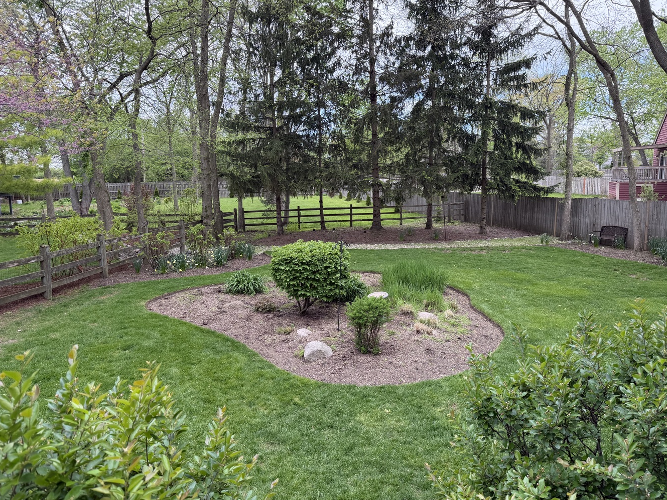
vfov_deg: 53.1
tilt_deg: -8.4
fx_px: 501
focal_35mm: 26
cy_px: 249
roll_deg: +1.2
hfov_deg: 67.3
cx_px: 336
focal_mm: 6.76
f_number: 1.78
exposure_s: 1/514
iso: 100
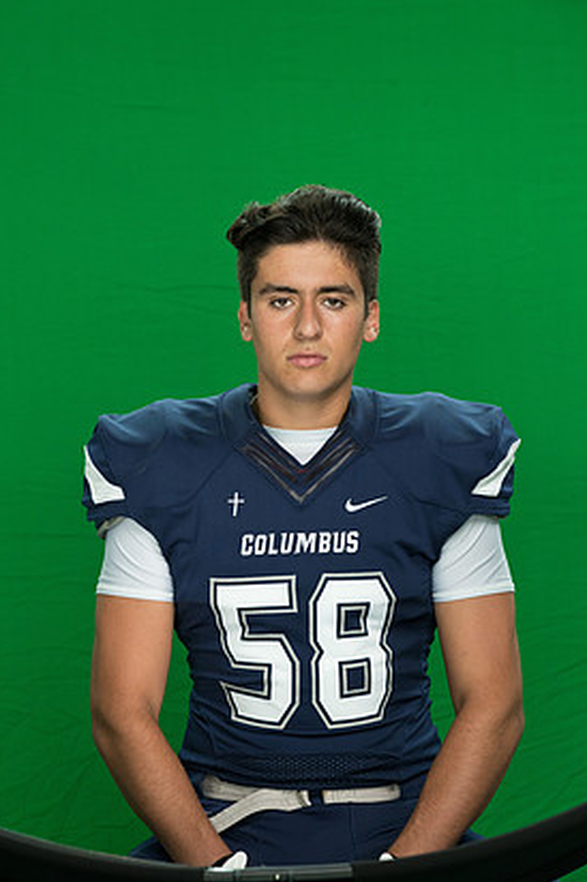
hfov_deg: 8.4
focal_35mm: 164
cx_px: 279
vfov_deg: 12.5
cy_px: 424
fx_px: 4018
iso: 5000
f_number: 8
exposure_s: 1/100
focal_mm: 150
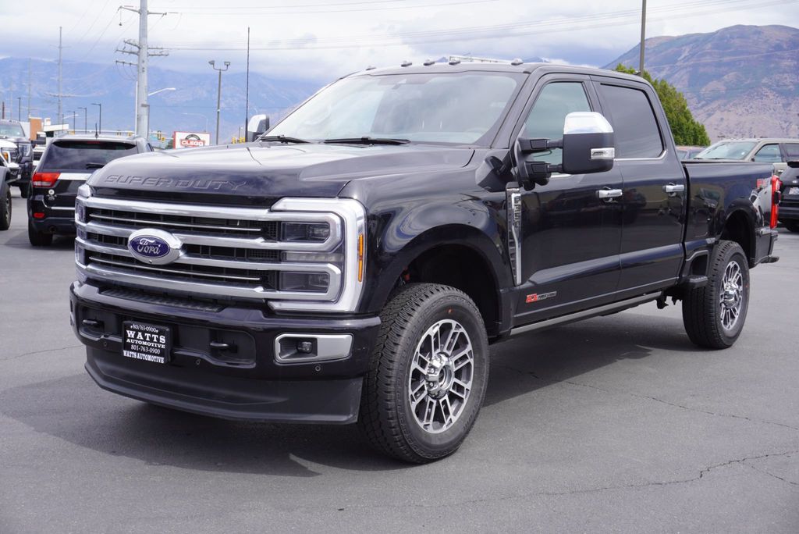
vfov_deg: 29.9
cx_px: 400
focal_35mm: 45
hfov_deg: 43.6
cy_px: 267
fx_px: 999
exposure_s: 1/100
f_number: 9
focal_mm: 30
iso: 100
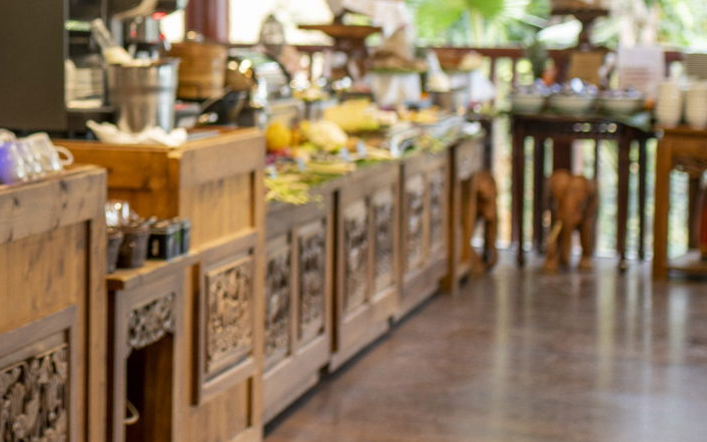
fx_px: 1869
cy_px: 111
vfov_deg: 13.4
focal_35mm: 97
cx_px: -239
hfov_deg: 19.6
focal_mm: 35
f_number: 2.2
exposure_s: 1/10
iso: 64
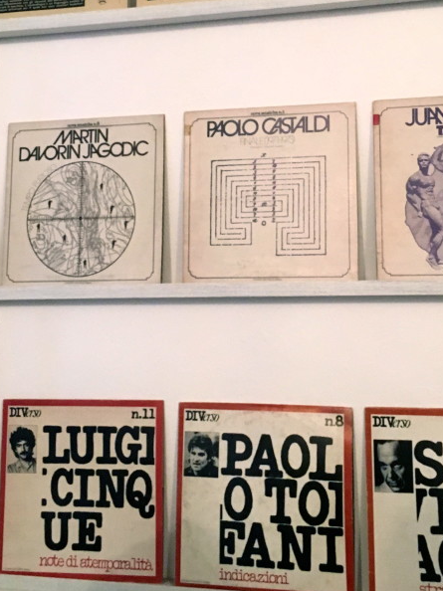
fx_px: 854
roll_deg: +1.6
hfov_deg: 29.0
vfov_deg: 37.8
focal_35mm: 50
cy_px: 194
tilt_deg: +3.6
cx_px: 258
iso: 250
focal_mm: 4.15
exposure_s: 1/33
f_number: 2.2
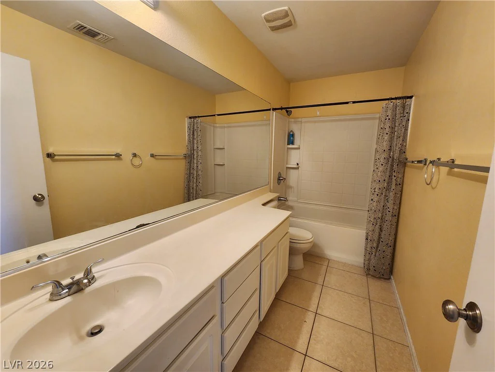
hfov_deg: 106.2
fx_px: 186
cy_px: 186
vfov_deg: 89.9
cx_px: 248
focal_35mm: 13
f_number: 2.2
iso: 160
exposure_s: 1/60
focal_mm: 2.2
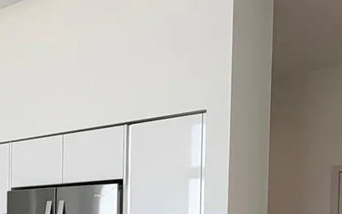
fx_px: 541
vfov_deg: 20.8
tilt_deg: -1.8
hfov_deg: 30.4
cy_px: 259
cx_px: -57
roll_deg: -0.4
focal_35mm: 58
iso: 40
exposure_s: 1/125
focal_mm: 2.22
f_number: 2.2
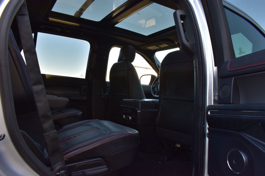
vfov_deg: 47.9
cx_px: 132
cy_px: 88
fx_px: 199
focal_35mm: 27
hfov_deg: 67.4
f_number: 9
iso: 400
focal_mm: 18
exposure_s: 1/100
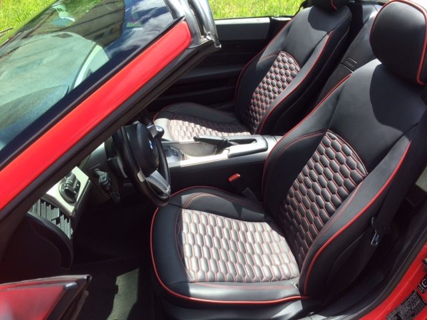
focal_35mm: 29
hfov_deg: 61.7
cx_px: 214
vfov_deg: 48.2
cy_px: 160
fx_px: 358
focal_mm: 4.15
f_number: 2.2
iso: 32
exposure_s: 1/578
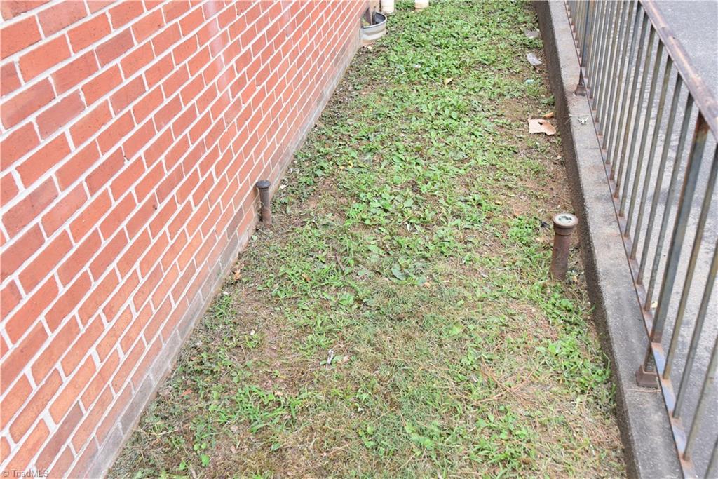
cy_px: 240
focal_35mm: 35
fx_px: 698
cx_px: 359
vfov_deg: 37.9
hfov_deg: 54.4
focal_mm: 35
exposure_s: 1/320
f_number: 9
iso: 1250
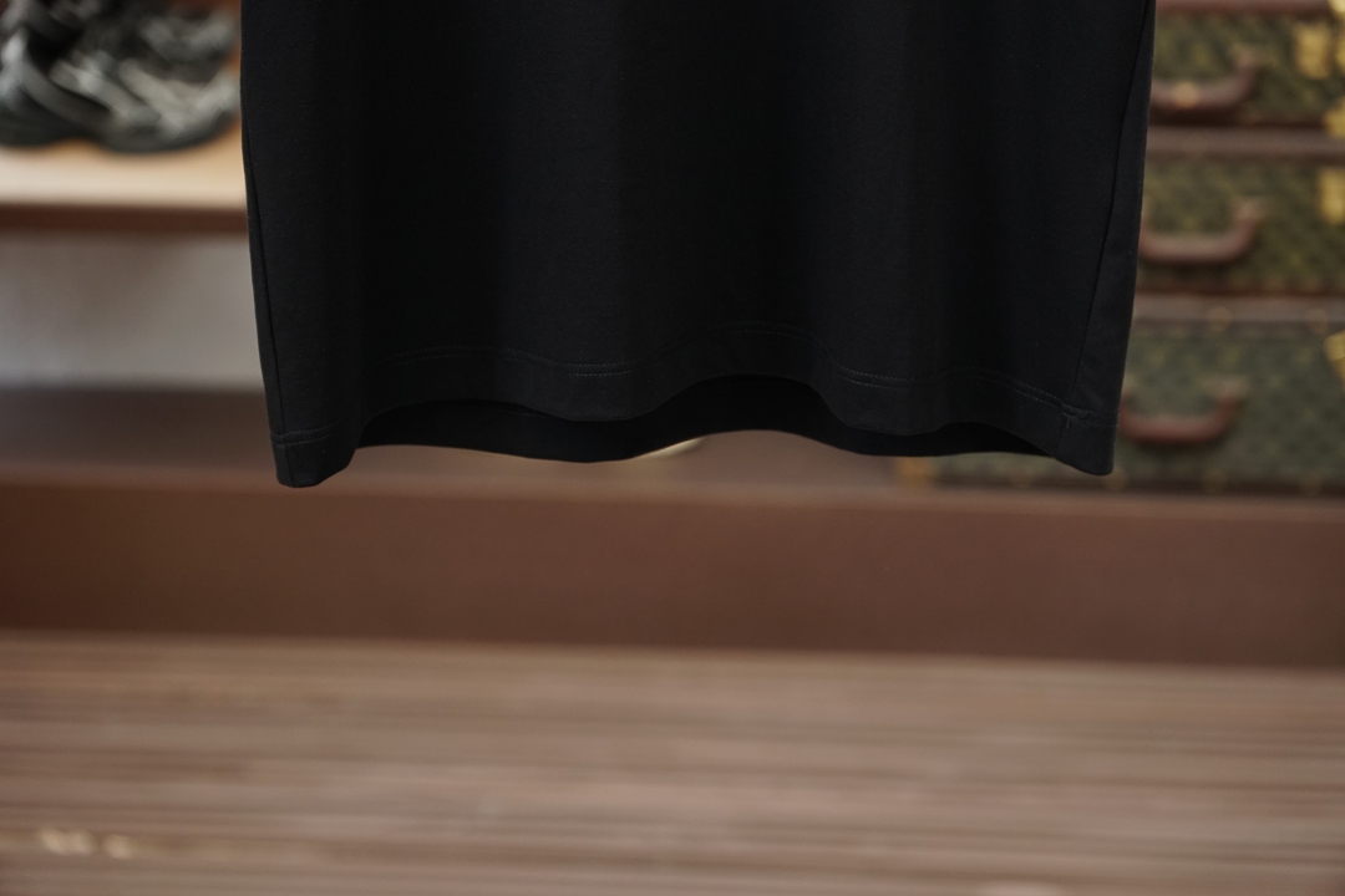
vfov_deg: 13.8
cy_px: 448
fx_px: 3698
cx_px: 672
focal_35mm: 99
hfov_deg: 20.6
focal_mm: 66
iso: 640
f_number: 3.5
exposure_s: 1/125
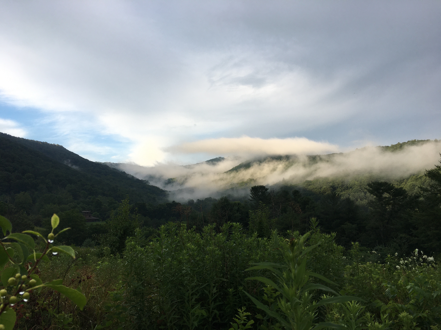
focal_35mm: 29
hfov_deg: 61.7
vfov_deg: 48.2
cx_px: 220
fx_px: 369
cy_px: 165
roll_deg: +0.8
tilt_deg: +7.3
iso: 25
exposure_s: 1/442
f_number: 2.2
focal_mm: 4.15
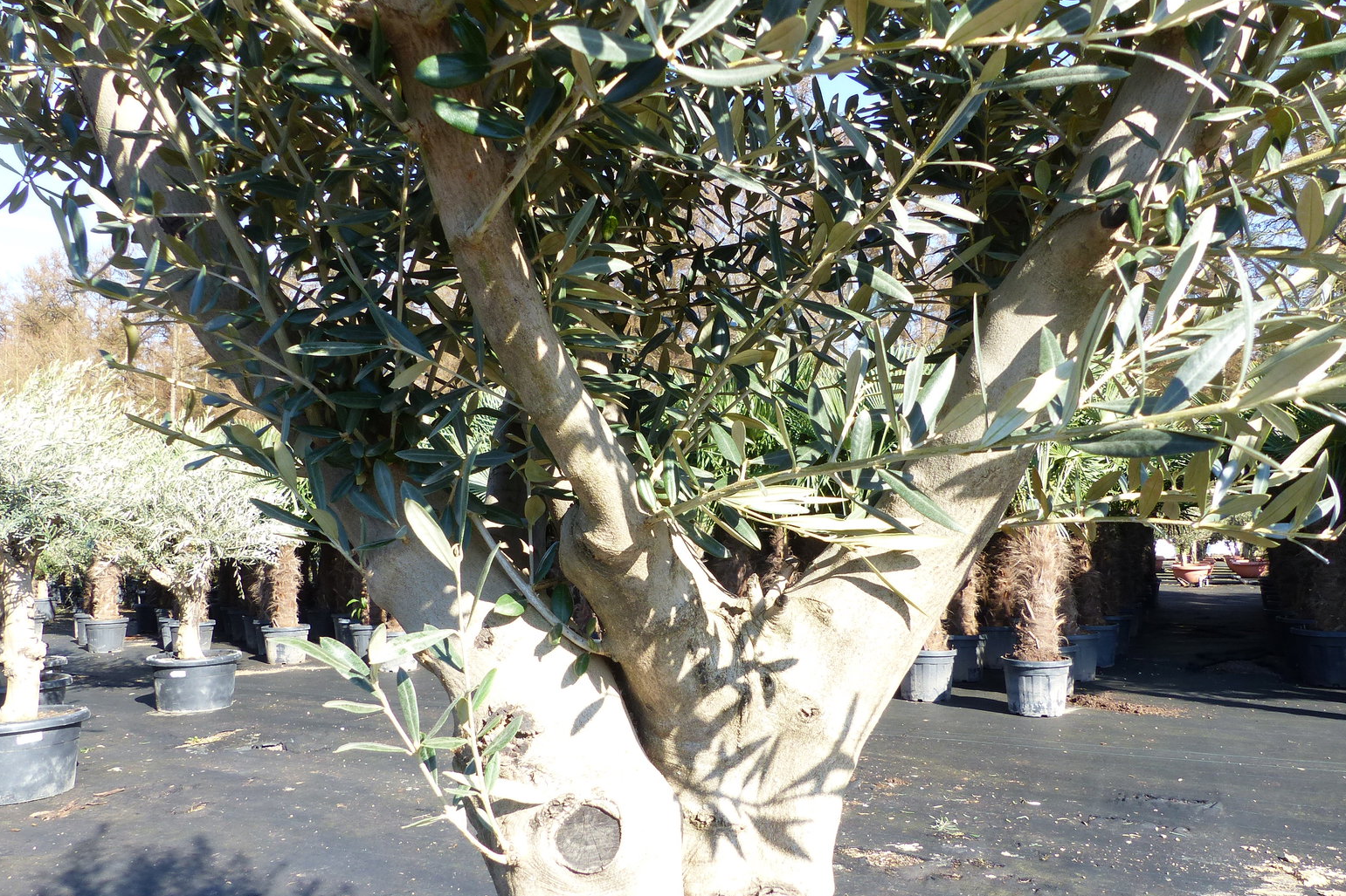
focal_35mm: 27
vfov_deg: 47.9
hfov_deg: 67.4
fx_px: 1009
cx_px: 667
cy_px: 483
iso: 100
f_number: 4
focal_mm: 4.5
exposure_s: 1/200
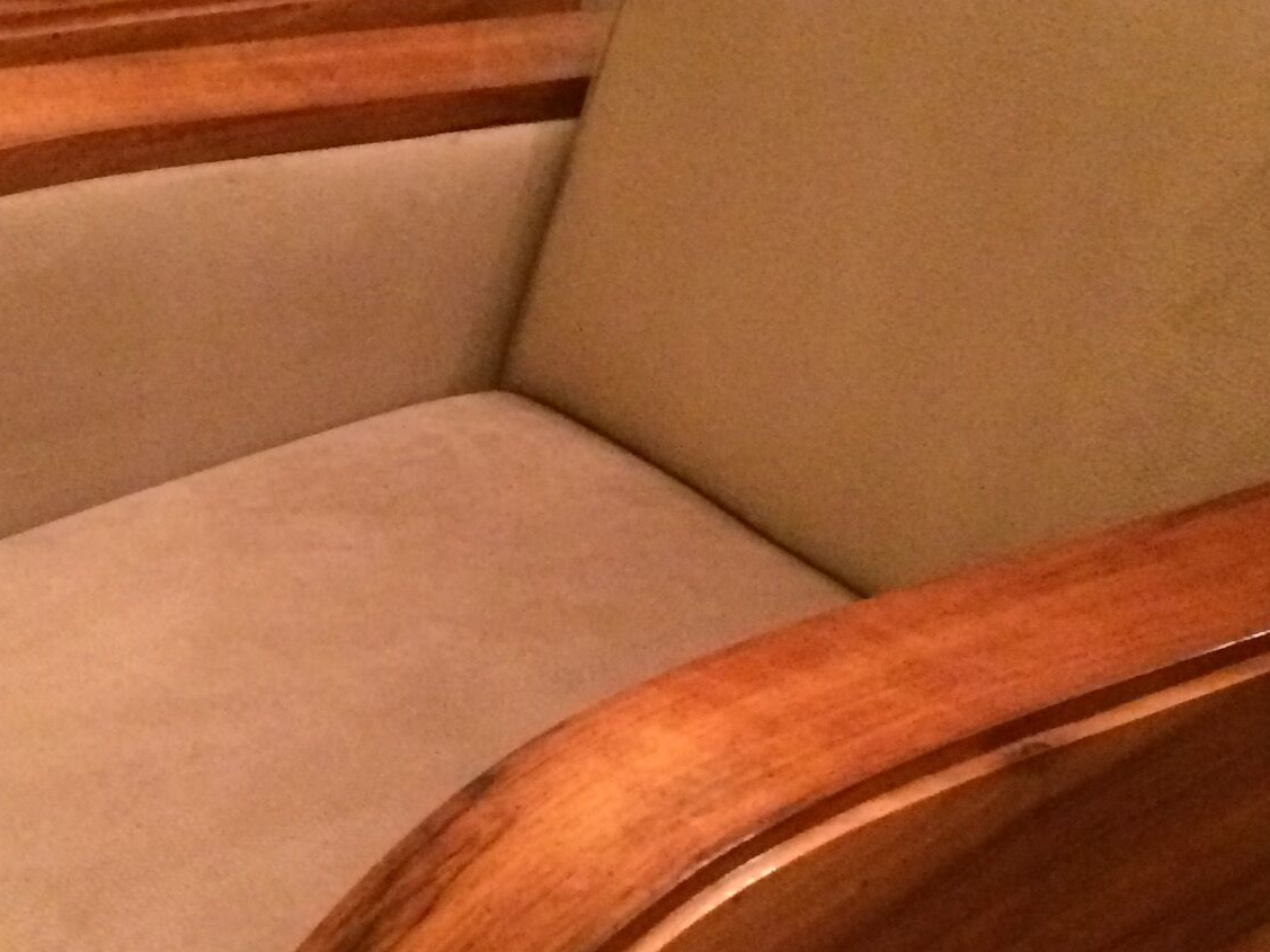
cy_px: 584
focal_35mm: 84
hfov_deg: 23.1
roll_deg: +0.0
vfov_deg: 17.5
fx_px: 3081
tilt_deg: -35.2
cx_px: 364
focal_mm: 4.15
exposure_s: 1/17
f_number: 2.2
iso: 500
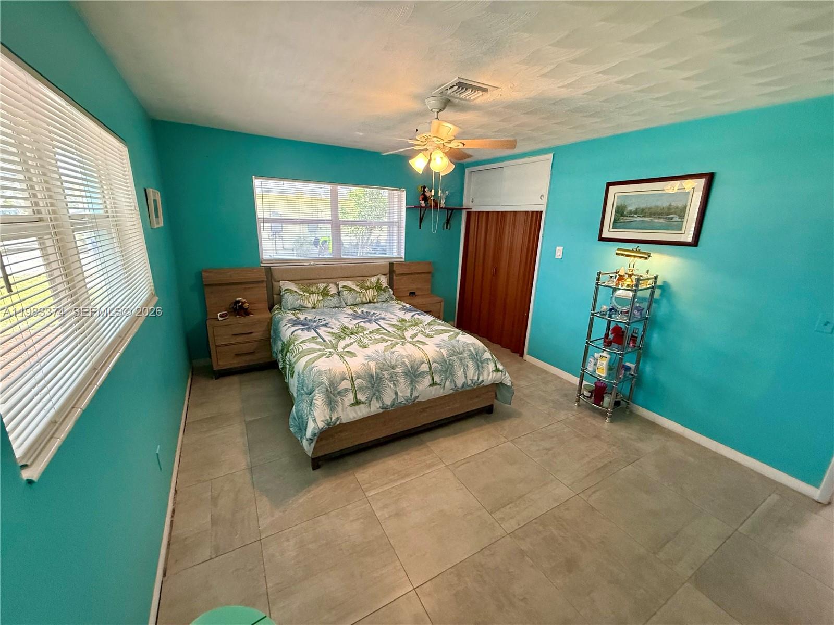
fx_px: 337
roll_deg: -2.4
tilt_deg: -14.5
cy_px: 312
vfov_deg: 85.7
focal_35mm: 14
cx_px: 417
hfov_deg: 102.1
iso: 500
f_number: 2.2
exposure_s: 1/120
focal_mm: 2.22
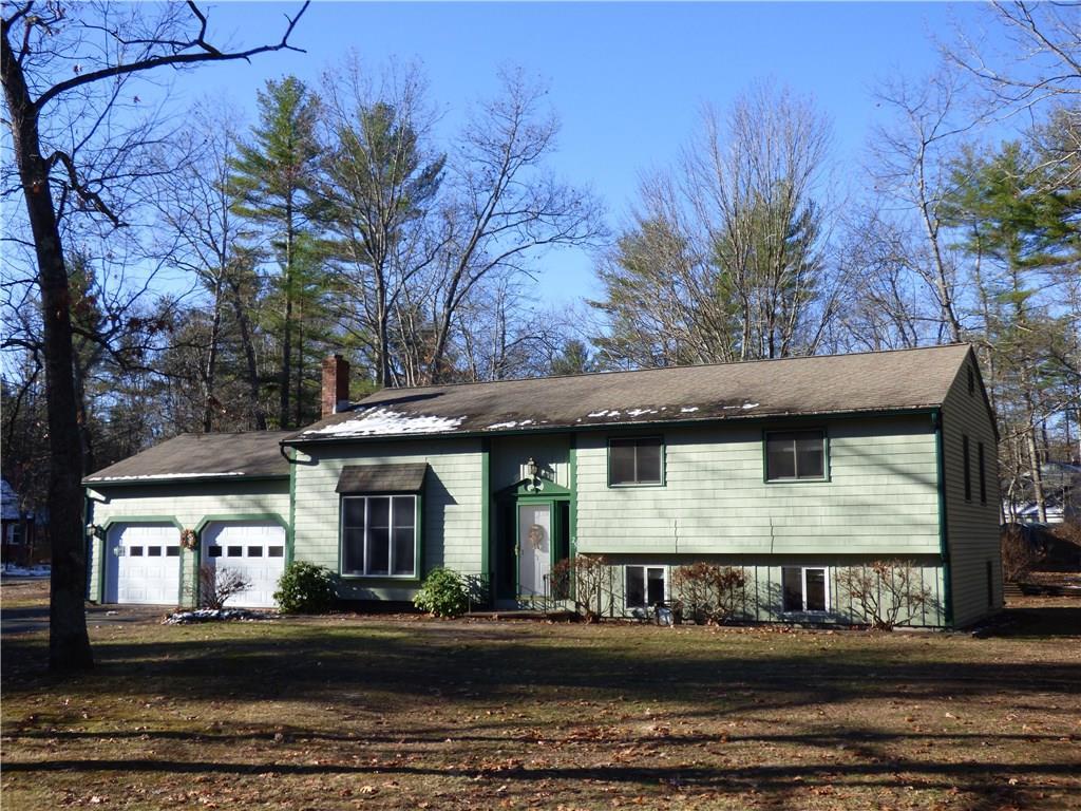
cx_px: 540
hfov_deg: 50.1
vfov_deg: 38.7
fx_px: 1155
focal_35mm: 37
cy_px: 406
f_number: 3.5
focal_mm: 6.47
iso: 100
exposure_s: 1/500
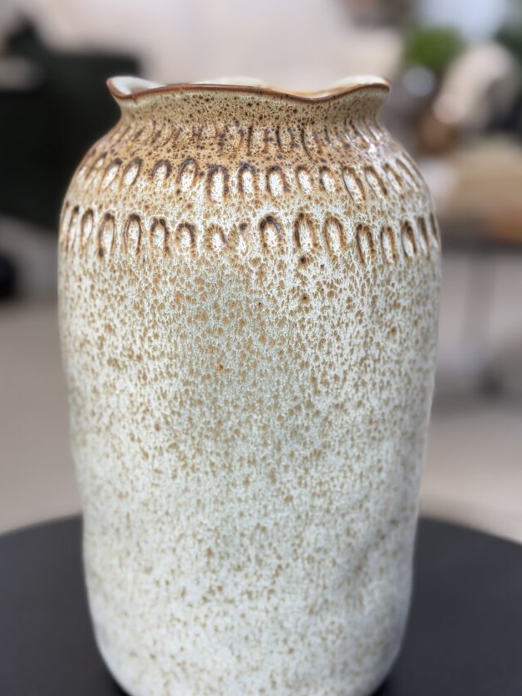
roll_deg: -0.9
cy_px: 391
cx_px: 246
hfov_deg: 24.8
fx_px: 1186
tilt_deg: -16.3
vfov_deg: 32.7
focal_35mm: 59
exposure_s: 1/60
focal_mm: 6.76
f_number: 1.78
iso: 80
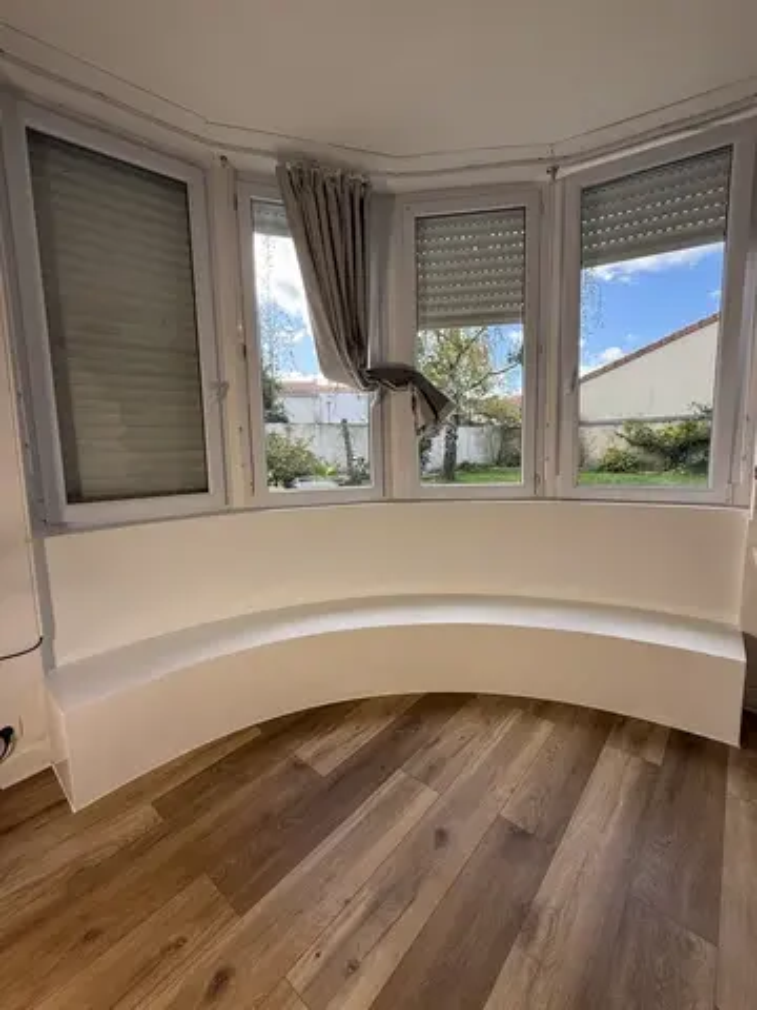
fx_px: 408
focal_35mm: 14
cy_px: 505
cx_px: 378
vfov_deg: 102.1
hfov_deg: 85.7
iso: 64
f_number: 2.2
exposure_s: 1/353
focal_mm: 2.22
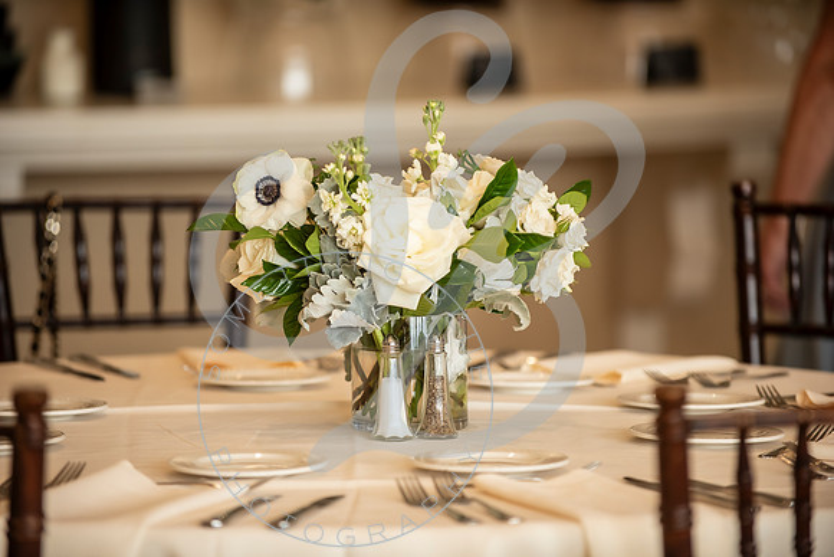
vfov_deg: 6.9
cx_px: 417
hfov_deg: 10.3
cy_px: 278
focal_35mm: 200
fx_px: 4634
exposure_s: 1/250
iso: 400
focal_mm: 200
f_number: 2.8
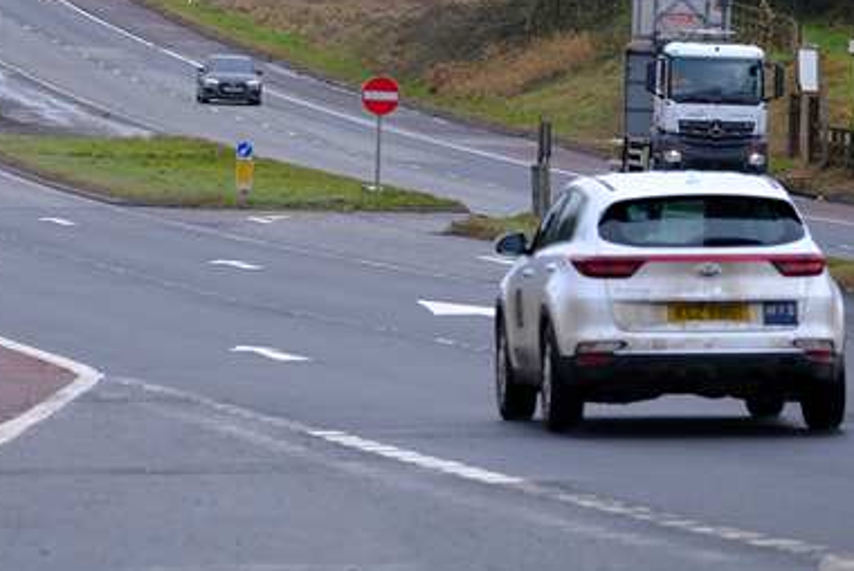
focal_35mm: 420
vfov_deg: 3.3
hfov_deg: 4.9
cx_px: 137
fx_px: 9971
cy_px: 91
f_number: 4
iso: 400
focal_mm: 140
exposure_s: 1/600
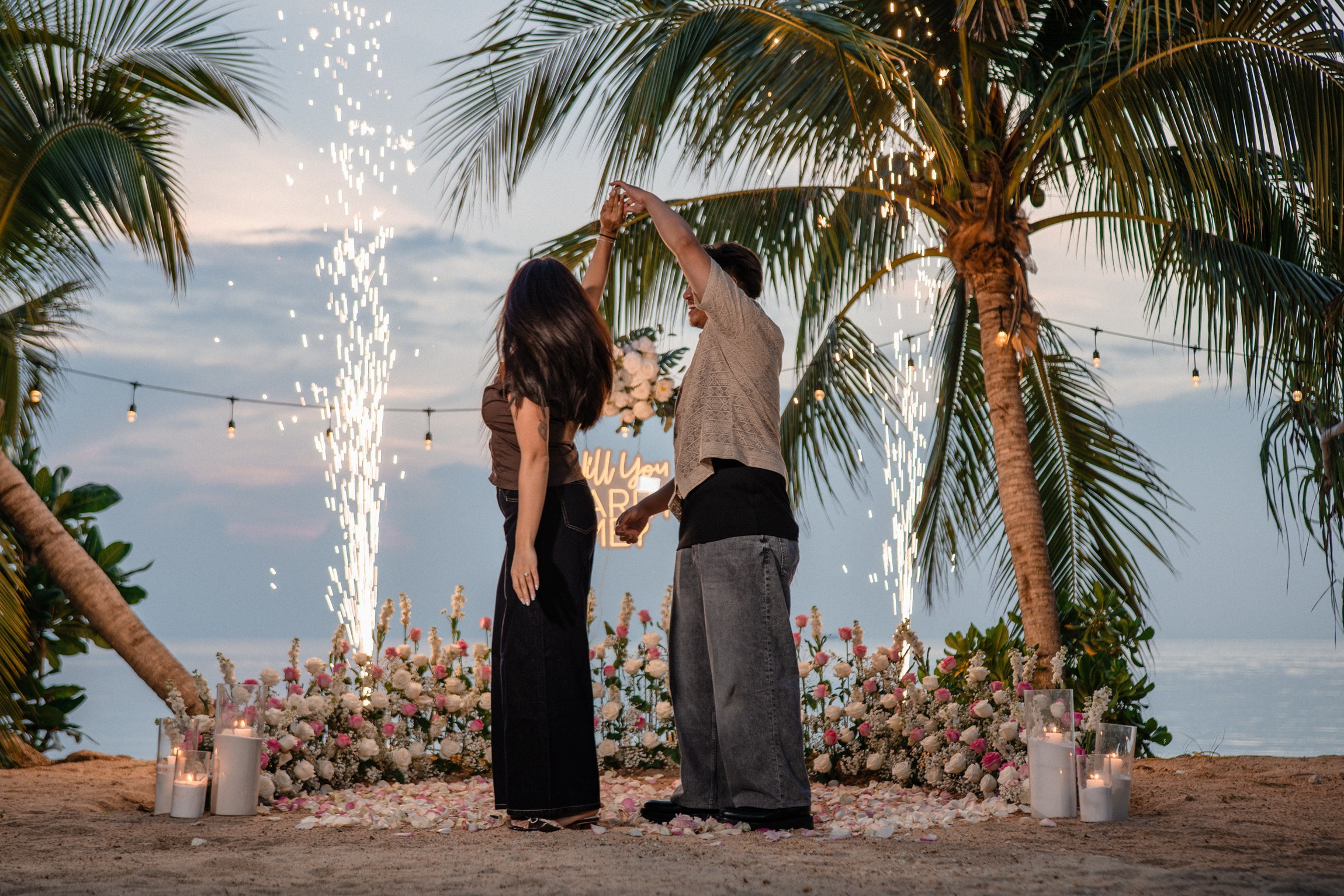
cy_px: 448
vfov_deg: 25.9
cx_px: 672
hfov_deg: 38.0
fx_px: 1952
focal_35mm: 52
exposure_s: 1/200
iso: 160
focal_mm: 50
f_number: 2.5
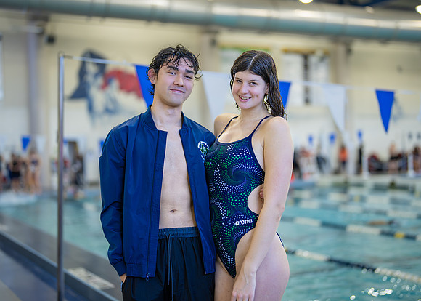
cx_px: 209
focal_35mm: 55
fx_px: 654
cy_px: 149
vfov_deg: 25.9
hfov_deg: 35.7
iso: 500
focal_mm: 50
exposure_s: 1/400
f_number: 1.2
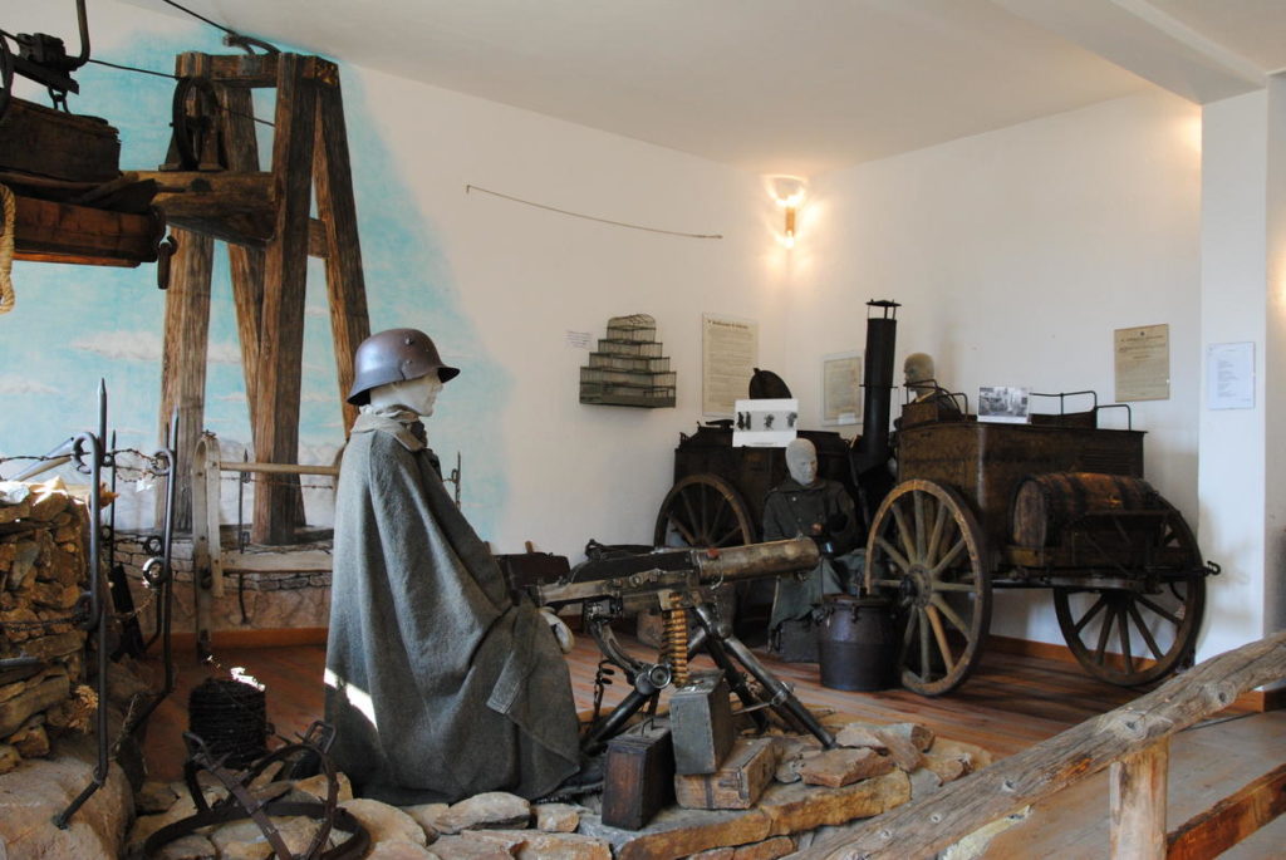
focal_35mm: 32
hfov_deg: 59.4
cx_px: 643
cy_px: 430
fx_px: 1126
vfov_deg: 41.8
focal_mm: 21
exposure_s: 1/30
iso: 720
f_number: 3.8
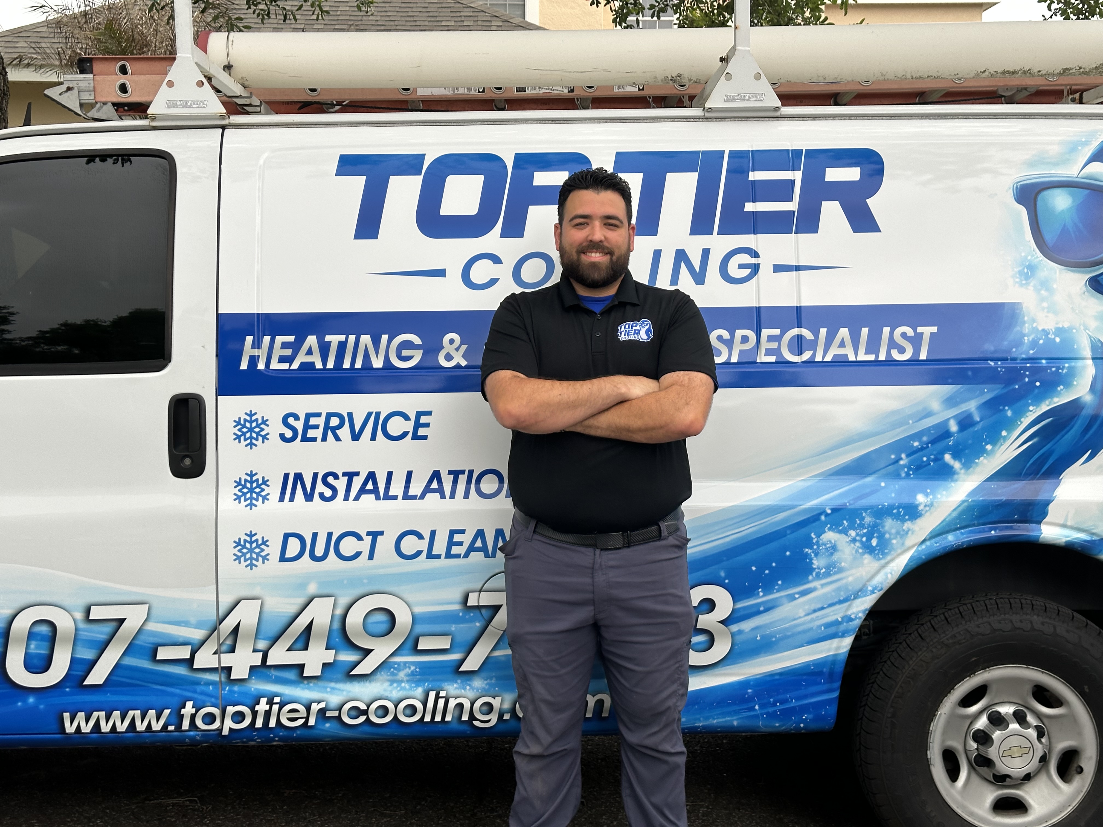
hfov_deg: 39.7
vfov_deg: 30.3
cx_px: 552
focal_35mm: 48
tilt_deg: -4.8
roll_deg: -0.1
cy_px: 414
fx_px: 1529
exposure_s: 1/1199
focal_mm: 6.86
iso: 64
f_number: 1.78
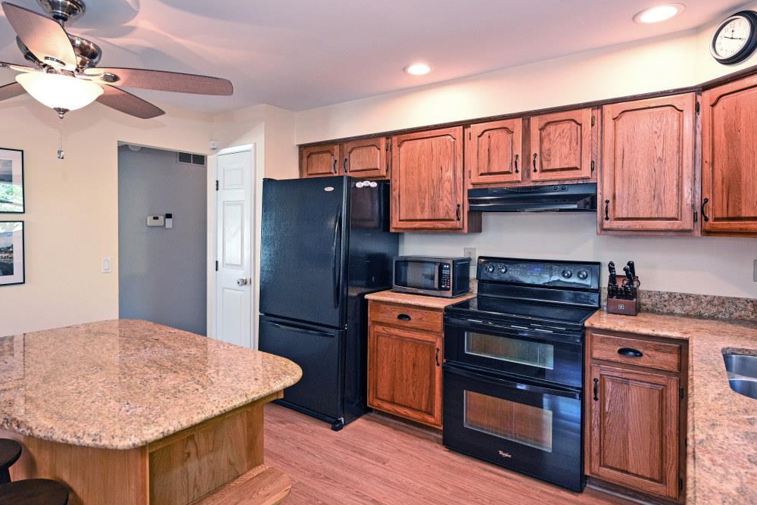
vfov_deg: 59.4
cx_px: 315
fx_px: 442
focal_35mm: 21
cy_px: 229
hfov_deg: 80.5
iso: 1250
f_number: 4
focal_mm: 14
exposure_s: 1/60
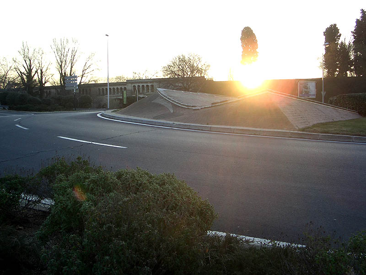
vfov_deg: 35.1
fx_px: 433
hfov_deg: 45.8
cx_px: 183
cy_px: 138
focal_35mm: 41
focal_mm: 6.8
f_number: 2.8
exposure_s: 1/200
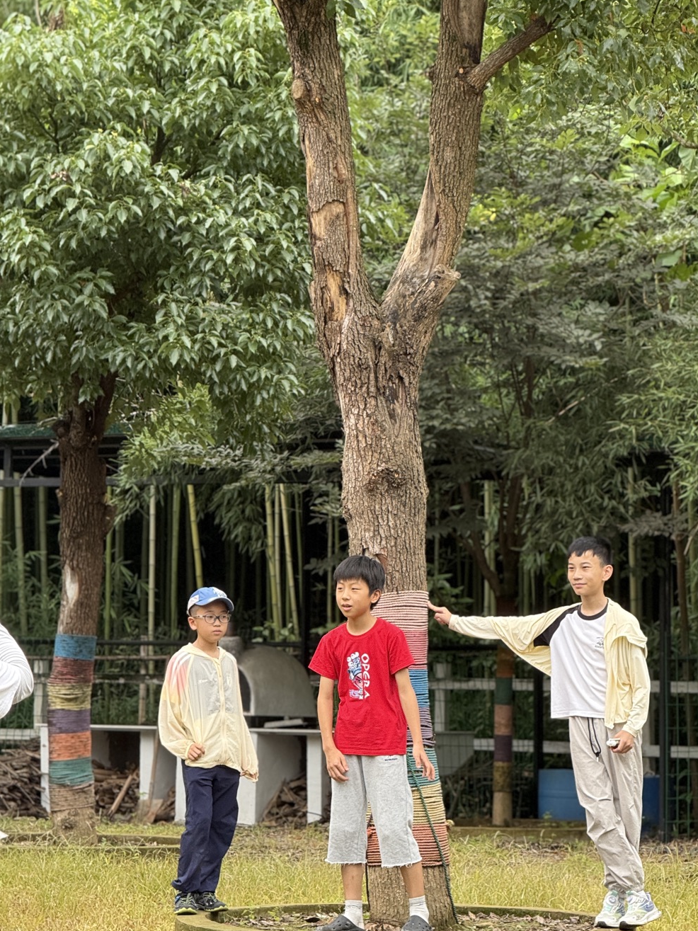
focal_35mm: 146
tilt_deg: +2.4
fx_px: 3926
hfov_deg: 10.2
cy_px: 447
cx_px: 423
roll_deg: -1.3
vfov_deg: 13.5
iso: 64
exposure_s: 1/331
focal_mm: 15.66
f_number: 2.8
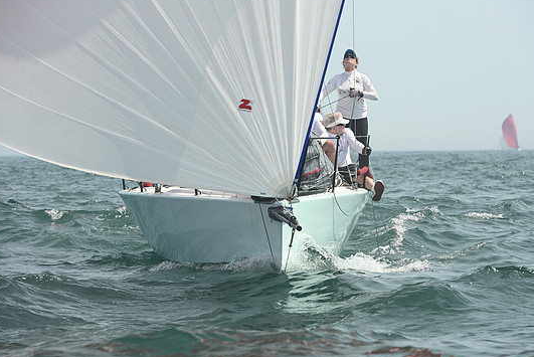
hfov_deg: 10.8
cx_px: 279
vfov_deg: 7.2
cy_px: 171
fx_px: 2835
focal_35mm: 191
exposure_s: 1/1250
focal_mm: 175
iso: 320
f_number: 7.1
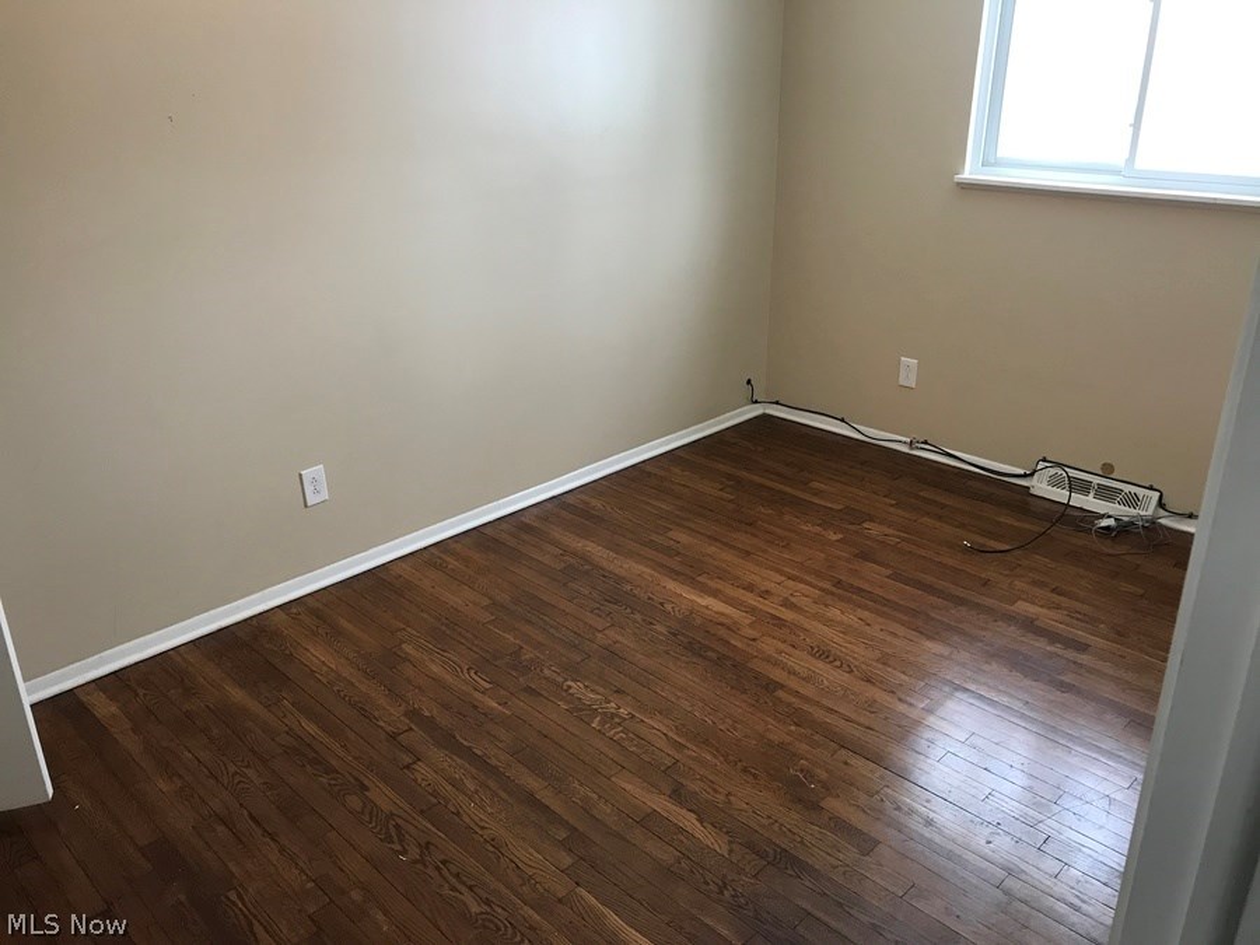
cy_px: 472
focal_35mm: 28
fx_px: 1019
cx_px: 630
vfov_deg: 49.7
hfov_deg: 63.4
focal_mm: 3.99
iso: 40
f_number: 1.8
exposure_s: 1/20
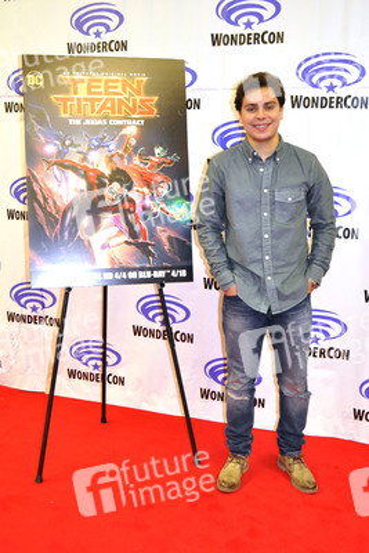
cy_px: 276
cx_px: 184
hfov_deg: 36.9
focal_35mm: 36
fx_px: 553
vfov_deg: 53.1
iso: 1000
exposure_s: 1/60
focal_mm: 24
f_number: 4.5
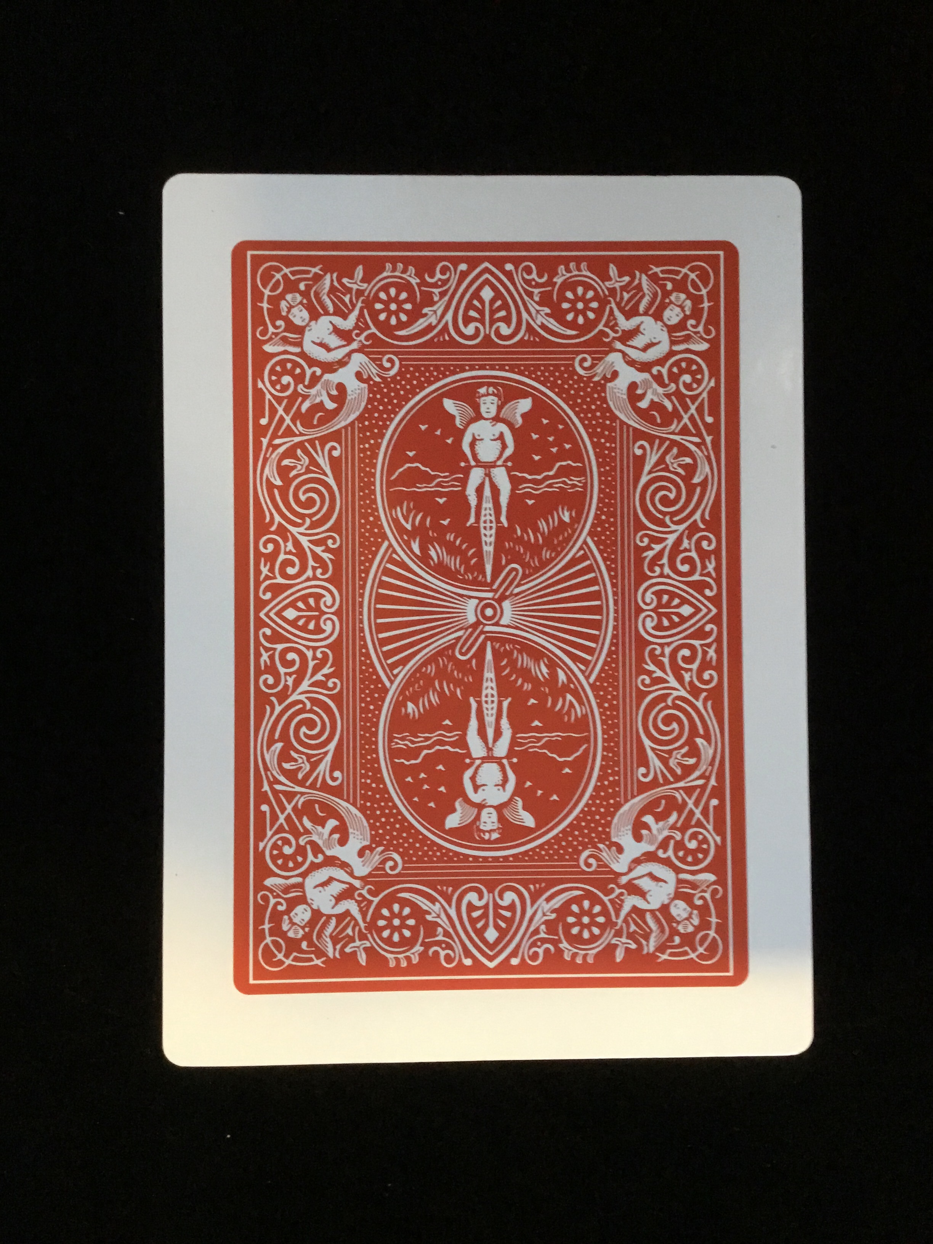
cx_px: 466
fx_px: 1114
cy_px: 622
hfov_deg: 45.4
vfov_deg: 58.4
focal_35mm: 31
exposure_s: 1/25
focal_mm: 3.3
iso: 200
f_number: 2.4
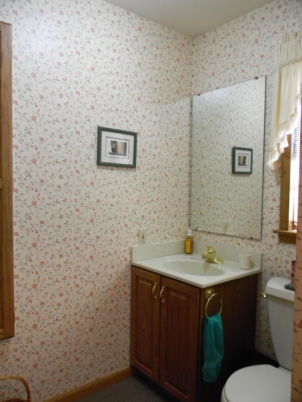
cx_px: 151
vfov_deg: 63.4
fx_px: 326
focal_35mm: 28
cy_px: 201
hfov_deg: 49.7
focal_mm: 5
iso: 400
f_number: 3.5
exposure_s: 1/27
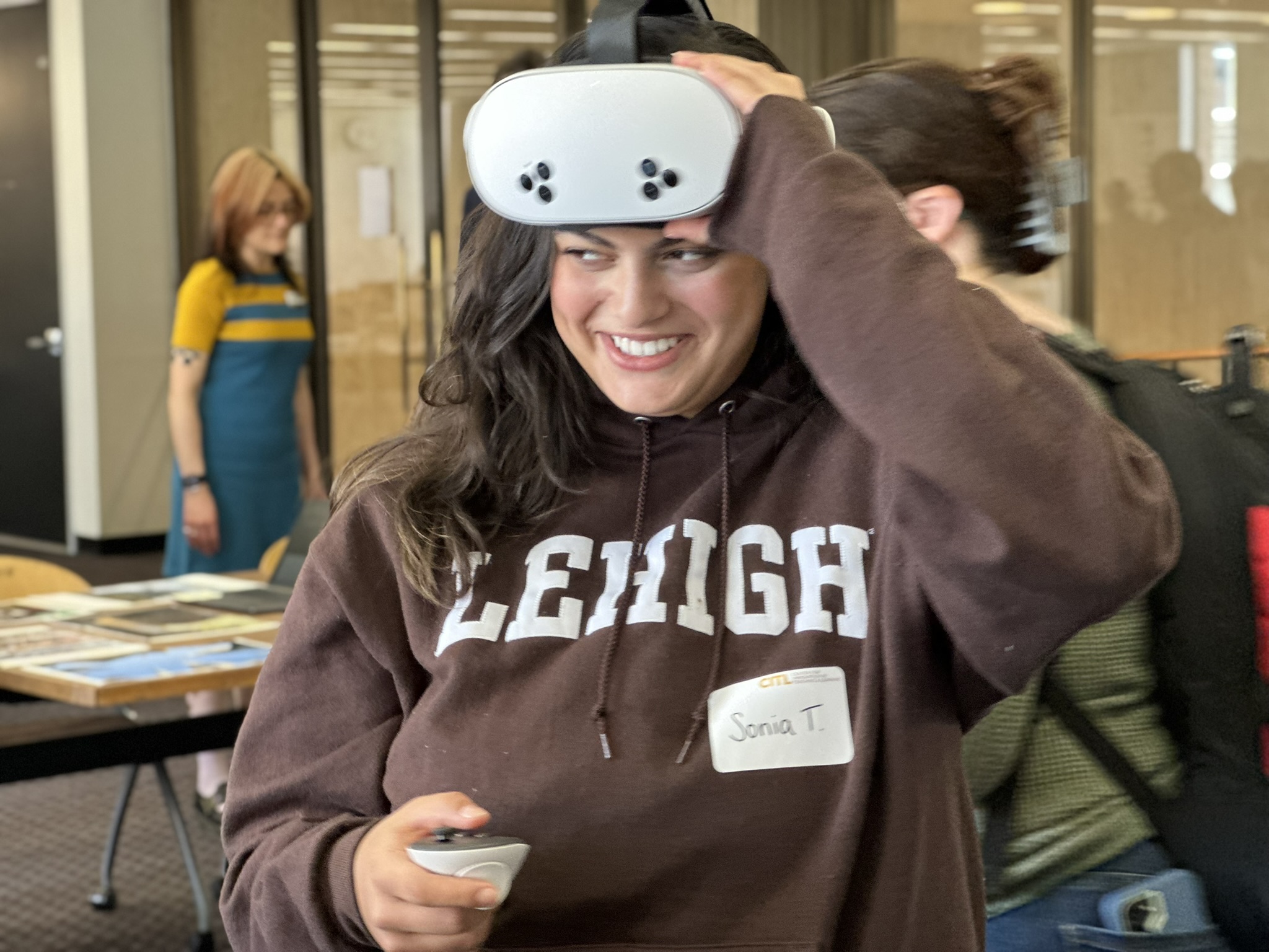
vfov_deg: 19.1
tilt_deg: -4.6
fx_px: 2823
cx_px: 634
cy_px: 476
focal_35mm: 77
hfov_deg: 25.3
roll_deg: +1.8
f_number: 2.8
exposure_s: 1/40
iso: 200
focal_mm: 9
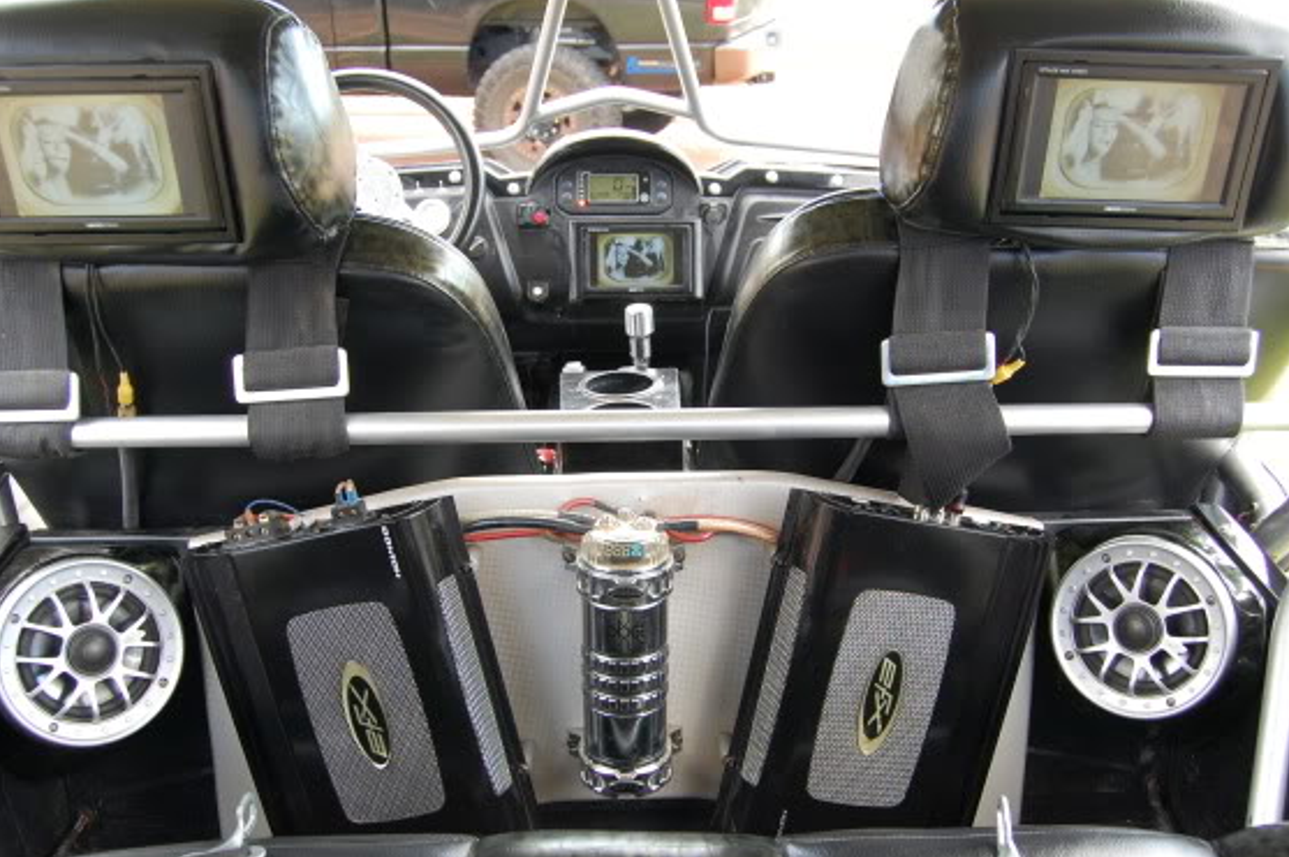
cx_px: 663
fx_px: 1109
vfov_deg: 42.2
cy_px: 451
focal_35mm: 31
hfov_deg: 60.3
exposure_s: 1/100
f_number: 5
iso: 400
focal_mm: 18
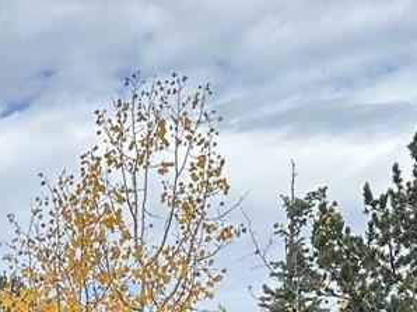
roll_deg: -0.2
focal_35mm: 129
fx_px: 1553
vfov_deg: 10.4
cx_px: -139
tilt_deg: -4.4
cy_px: 659
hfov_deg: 14.6
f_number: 1.78
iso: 80
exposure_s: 1/2028
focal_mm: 6.86
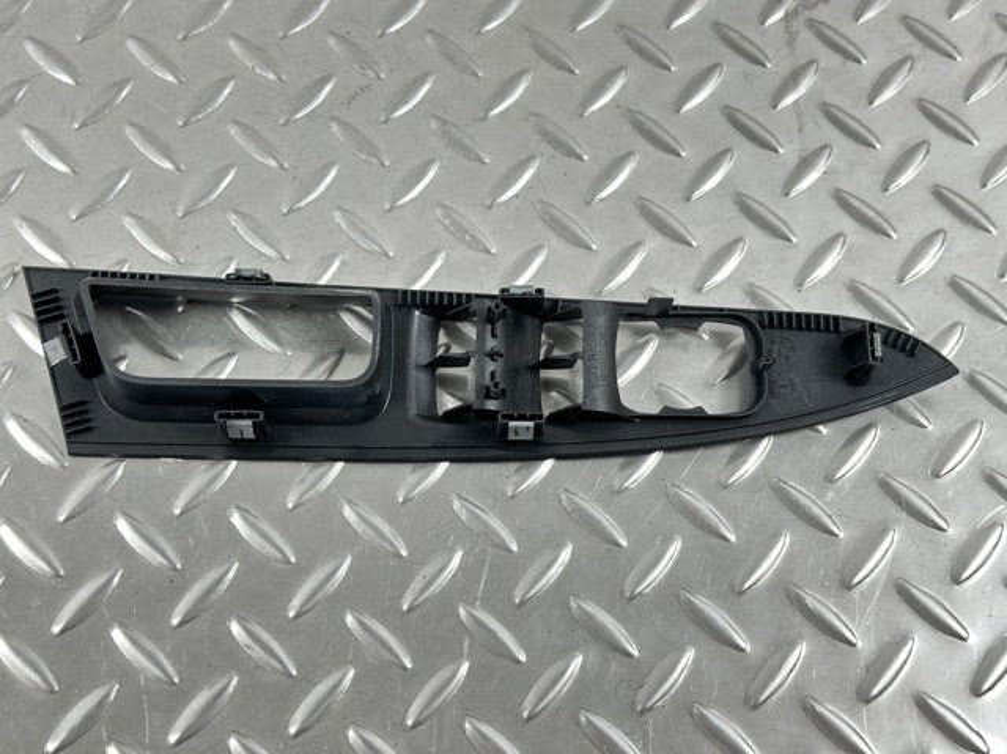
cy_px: 377
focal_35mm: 48
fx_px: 1395
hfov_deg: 39.7
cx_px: 504
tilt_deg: -68.0
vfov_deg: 30.2
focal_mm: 6.86
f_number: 1.78
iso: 160
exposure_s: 1/50
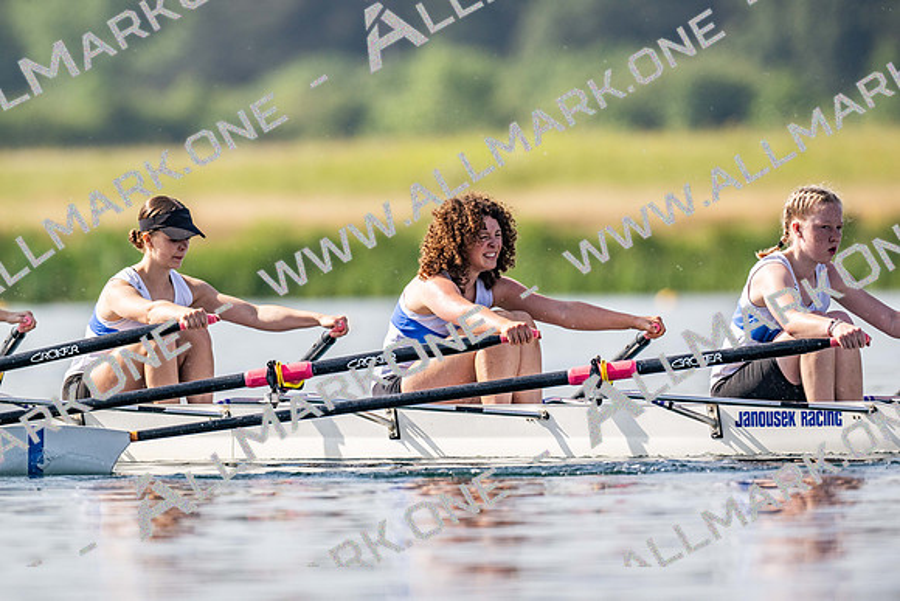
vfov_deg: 2.3
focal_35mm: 600
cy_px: 300
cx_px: 450
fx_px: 15003
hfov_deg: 3.4
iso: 320
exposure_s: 1/2500
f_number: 5.6
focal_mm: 600
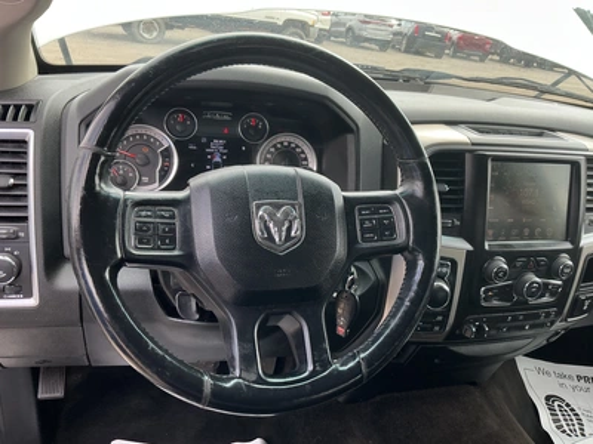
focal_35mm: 28
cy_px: 222
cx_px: 296
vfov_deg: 49.7
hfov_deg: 63.4
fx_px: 480
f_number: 1.8
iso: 25
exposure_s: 1/133
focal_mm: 3
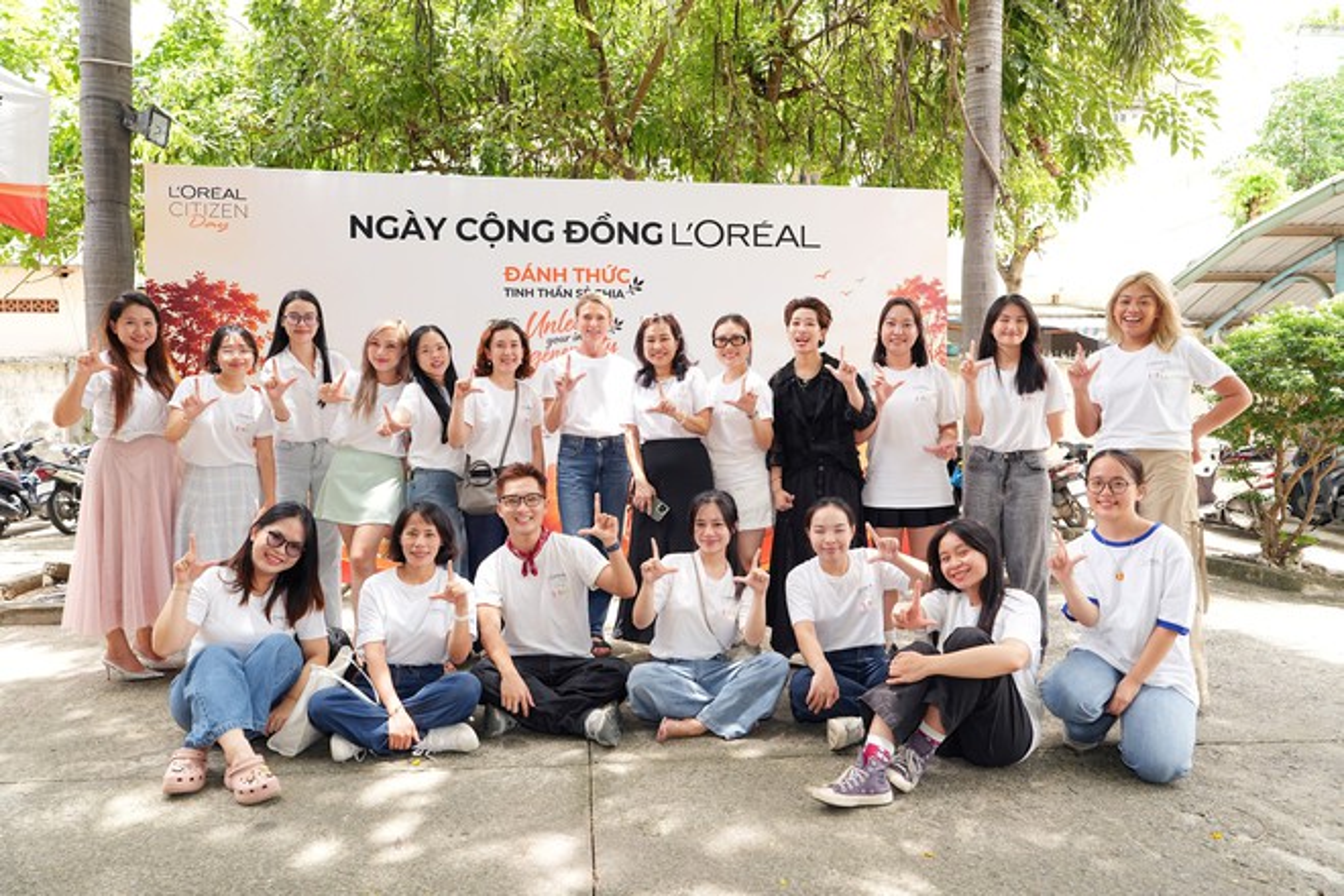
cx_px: 672
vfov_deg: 53.1
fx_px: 896
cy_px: 448
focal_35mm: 24
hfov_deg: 73.7
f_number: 5.6
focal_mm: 24
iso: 320
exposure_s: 1/160
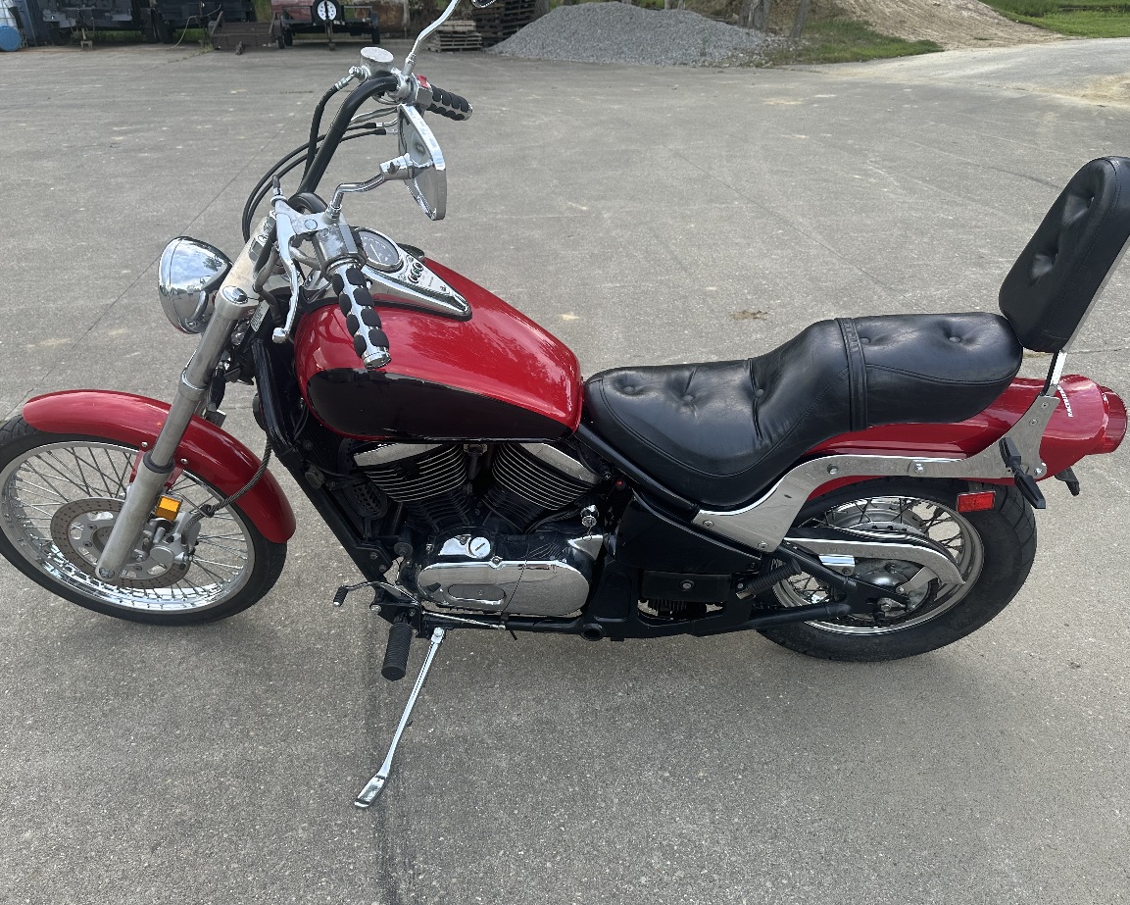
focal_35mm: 26
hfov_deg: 66.0
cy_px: 465
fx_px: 870
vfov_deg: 54.9
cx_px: 563
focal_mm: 6.86
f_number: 1.78
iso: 80
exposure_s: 1/121
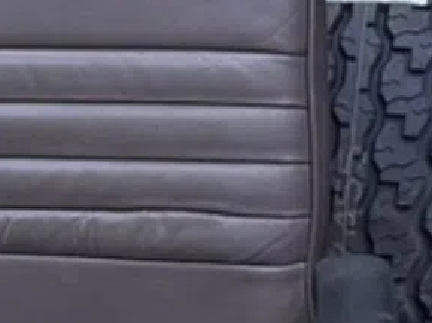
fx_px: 661
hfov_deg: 33.9
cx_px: 401
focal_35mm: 53
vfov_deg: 25.9
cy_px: 333
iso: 250
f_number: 1.78
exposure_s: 1/50
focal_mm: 6.76
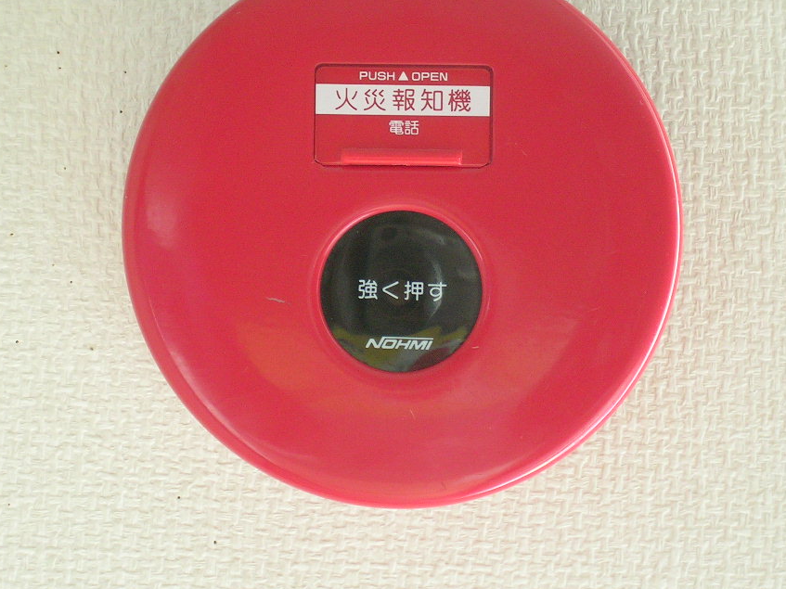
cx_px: 389
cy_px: 251
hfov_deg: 15.5
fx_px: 2883
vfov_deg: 11.7
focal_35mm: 127
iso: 170
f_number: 4.9
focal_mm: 16.2
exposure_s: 1/3.9
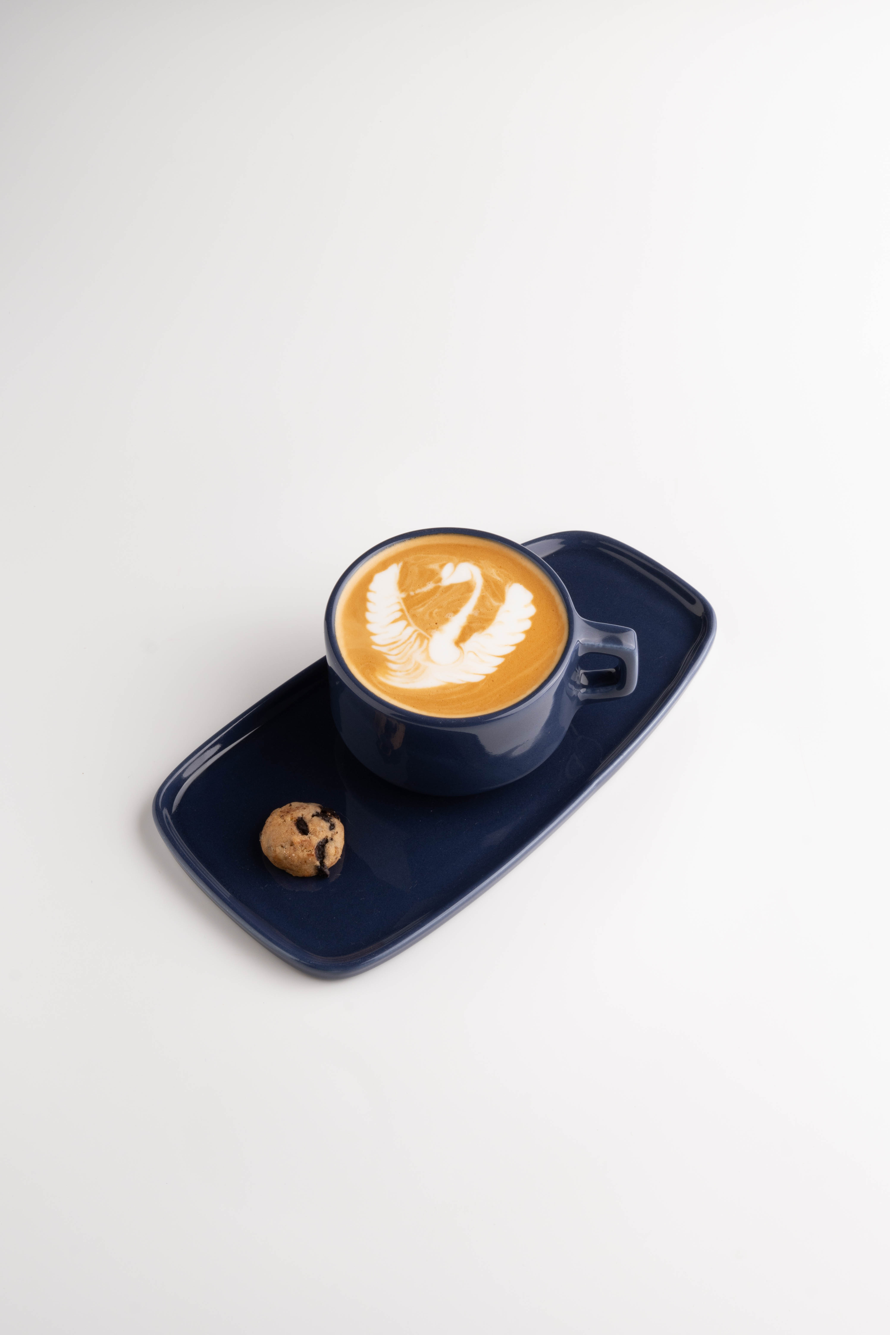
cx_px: 445
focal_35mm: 75
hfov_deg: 18.2
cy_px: 668
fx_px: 2781
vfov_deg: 27.0
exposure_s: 1/100
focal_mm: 50
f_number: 14
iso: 100
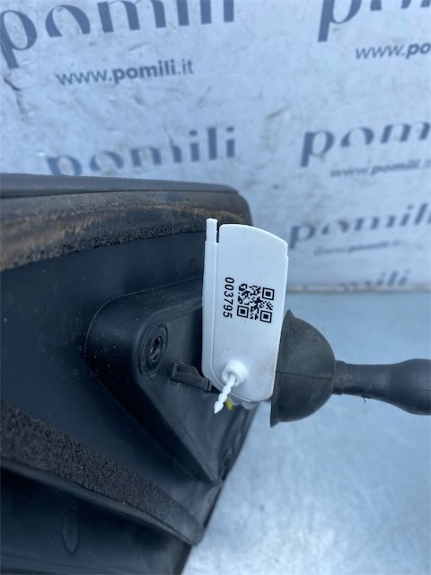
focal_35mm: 26
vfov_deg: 67.3
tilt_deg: -53.1
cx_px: 216
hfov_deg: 53.1
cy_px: 288
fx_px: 432
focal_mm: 4.25
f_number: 1.8
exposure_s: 1/711
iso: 32
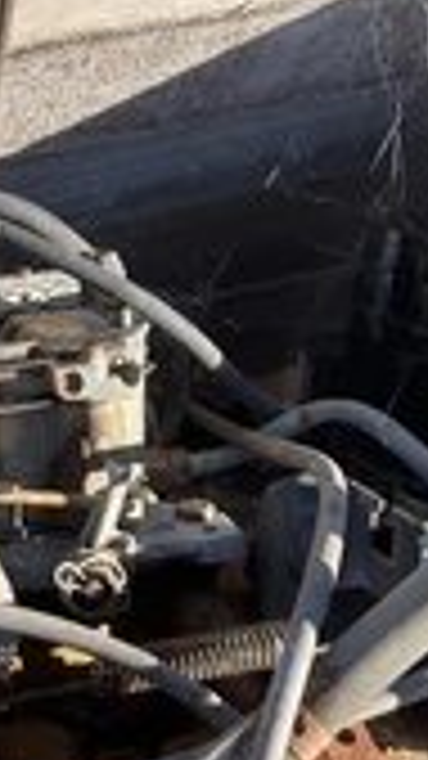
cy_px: 558
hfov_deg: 15.5
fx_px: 1514
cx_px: -81
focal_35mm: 75
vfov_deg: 27.9
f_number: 1.8
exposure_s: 1/568
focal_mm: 3
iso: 25
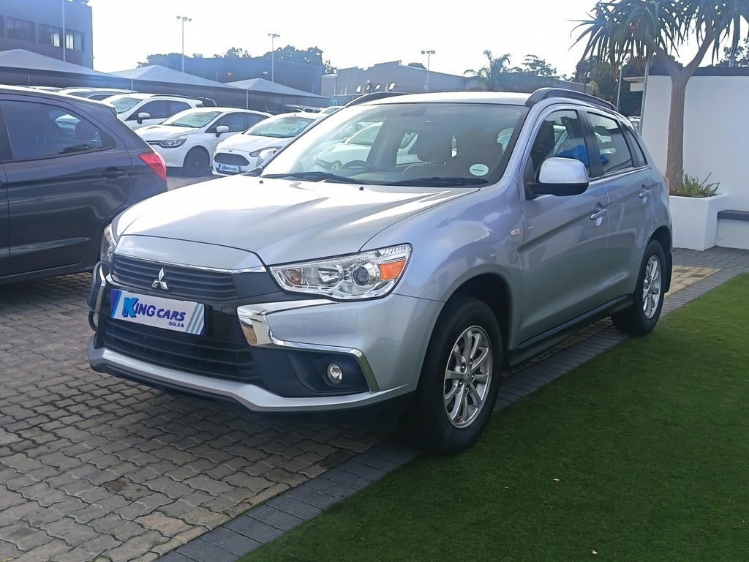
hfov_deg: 51.4
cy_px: 281
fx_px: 779
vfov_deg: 39.7
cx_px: 374
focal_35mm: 36
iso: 100
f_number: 1.75
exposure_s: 1/395
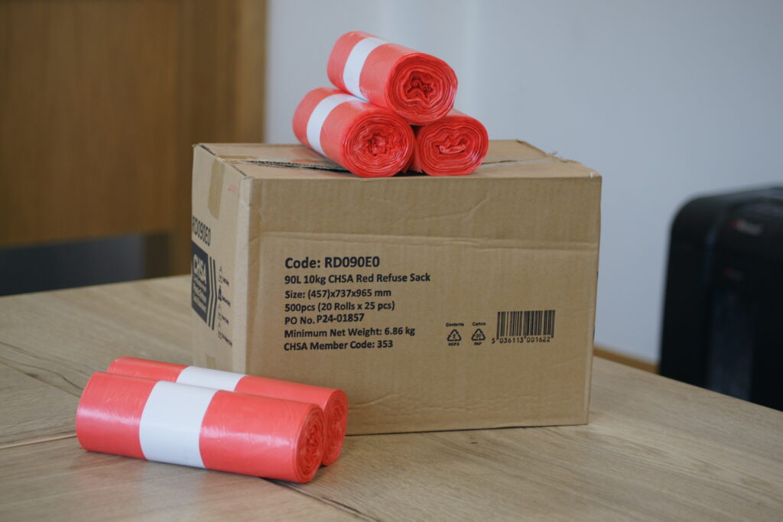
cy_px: 261
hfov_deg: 24.6
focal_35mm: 82
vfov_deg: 16.6
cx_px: 392
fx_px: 1795
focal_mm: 55
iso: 400
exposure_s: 1/80
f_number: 4.5
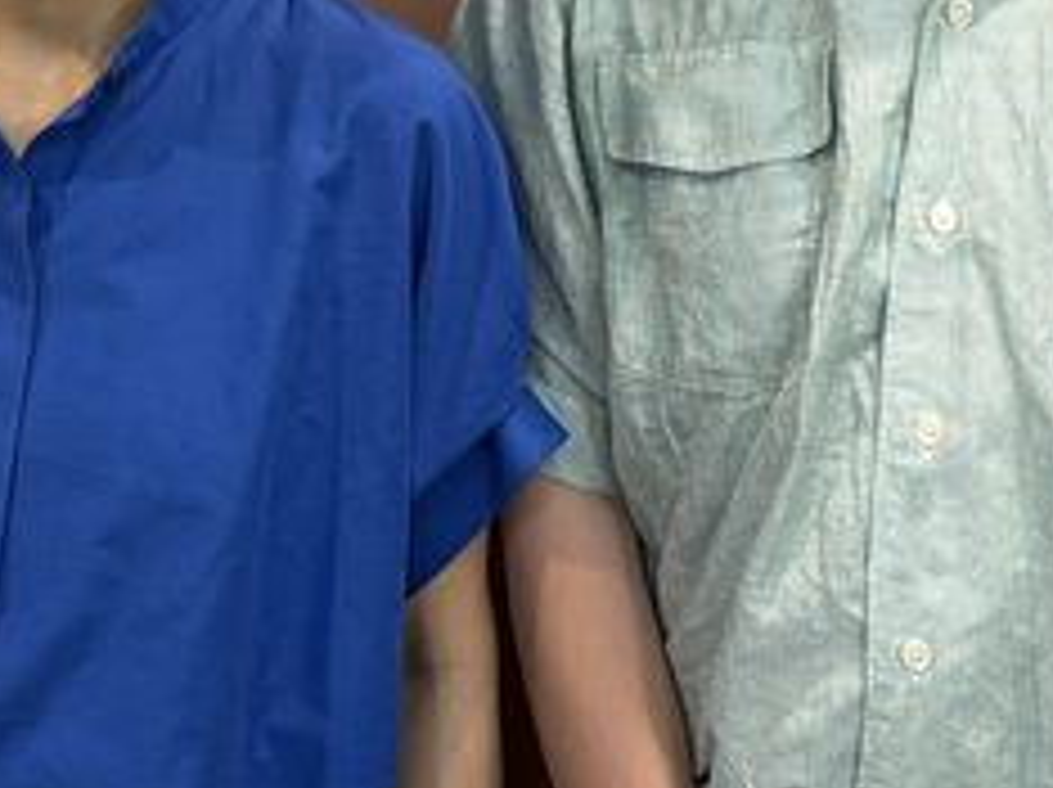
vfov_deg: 16.1
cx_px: -180
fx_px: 2705
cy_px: -95
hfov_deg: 20.7
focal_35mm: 89
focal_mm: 5.96
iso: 100
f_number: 1.6
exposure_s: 1/100
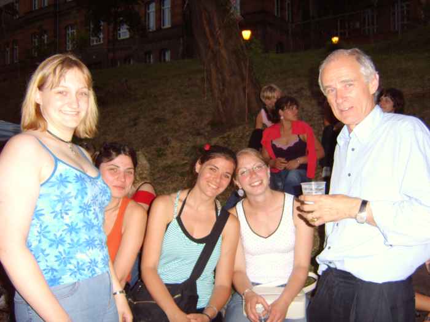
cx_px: 215
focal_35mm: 31
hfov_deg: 58.4
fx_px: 385
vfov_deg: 45.4
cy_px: 161
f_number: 2.7
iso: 141
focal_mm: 8.13
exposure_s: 1/30
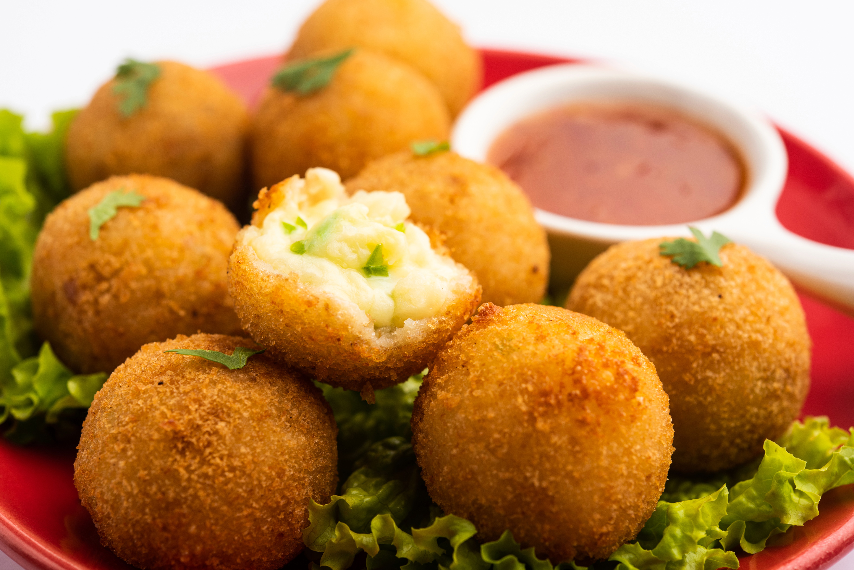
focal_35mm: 60
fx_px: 1424
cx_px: 427
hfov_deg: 33.4
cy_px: 285
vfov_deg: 22.6
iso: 100
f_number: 7.1
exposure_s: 1/125
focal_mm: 60
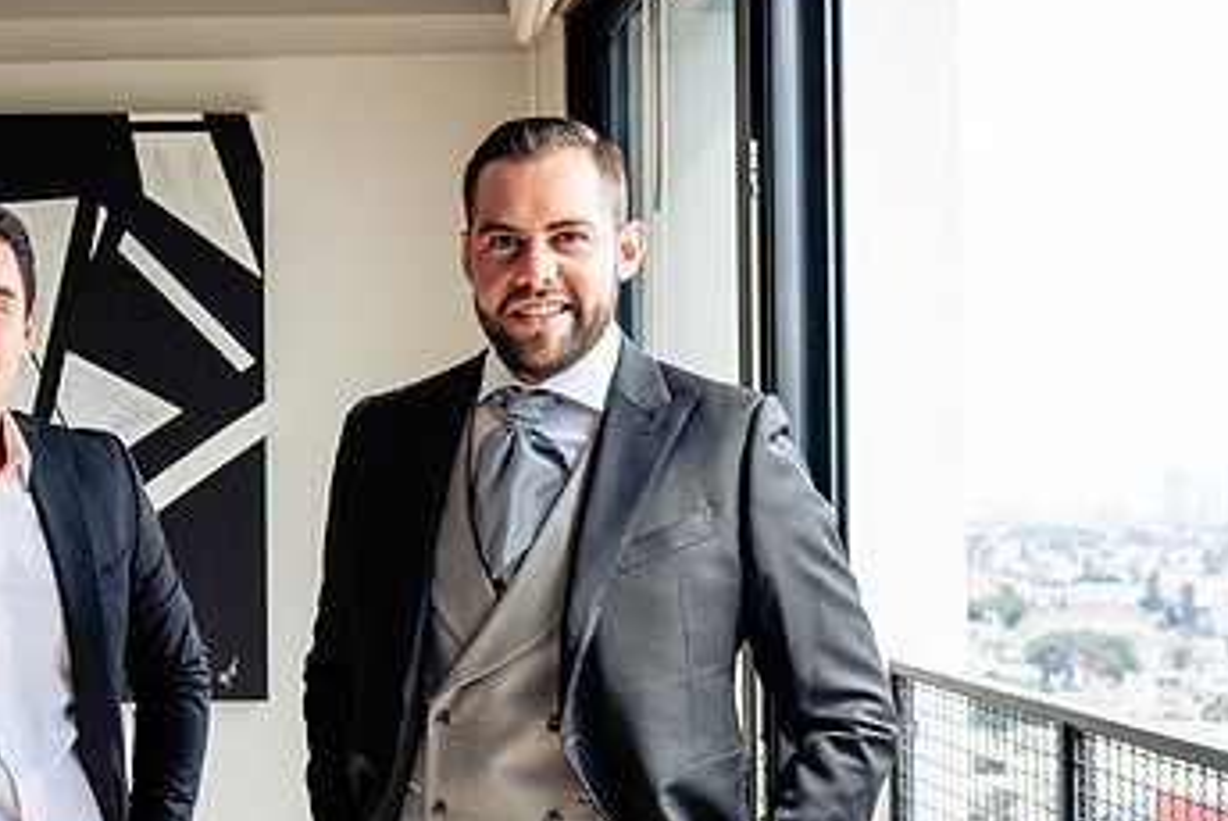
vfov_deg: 23.0
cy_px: 527
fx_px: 2014
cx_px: 286
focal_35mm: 59
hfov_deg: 33.1
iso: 500
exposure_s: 1/400
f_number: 5
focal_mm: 35
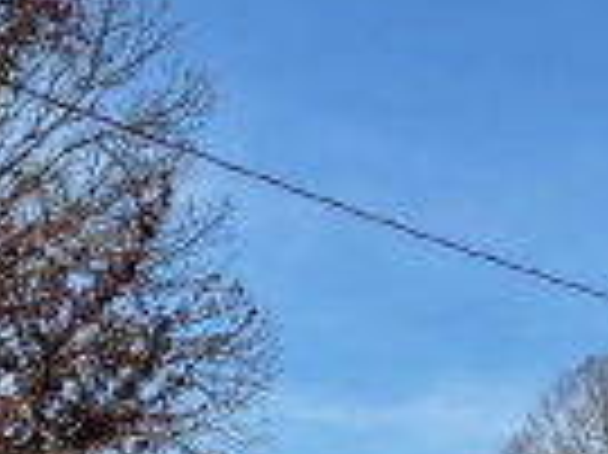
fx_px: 1211
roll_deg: +1.9
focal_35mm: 69
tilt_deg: -1.1
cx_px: 20
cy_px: 746
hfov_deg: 26.9
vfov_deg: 18.1
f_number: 2.2
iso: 50
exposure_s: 1/1420
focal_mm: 2.22
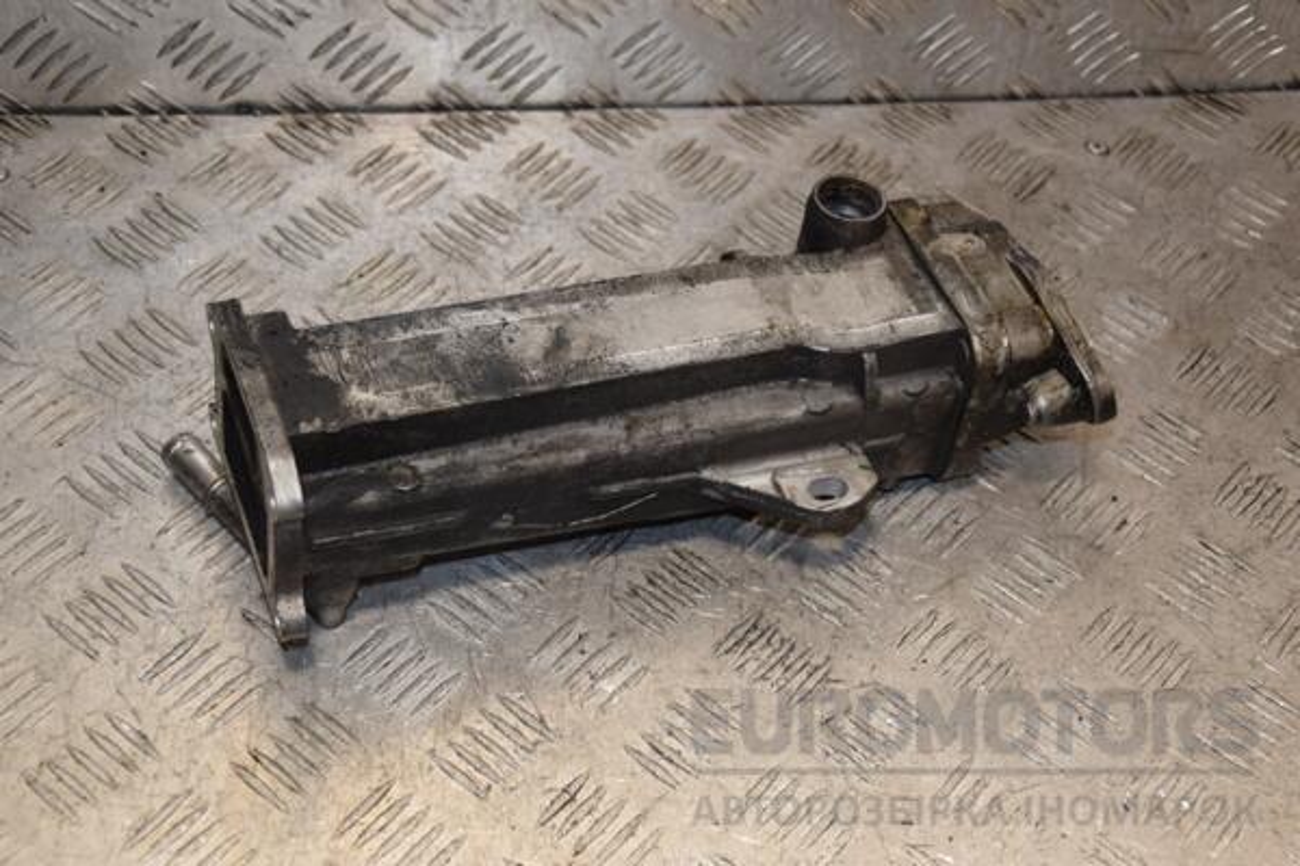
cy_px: 433
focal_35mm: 60
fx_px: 2166
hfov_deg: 33.4
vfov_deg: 22.6
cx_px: 650
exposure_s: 1/200
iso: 800
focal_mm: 40
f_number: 5.6
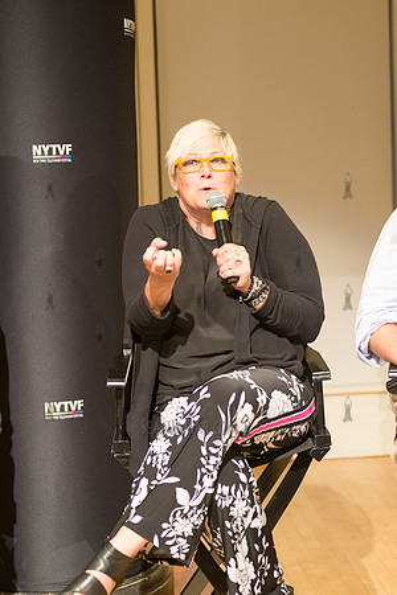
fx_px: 1323
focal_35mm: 80
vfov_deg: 25.4
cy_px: 298
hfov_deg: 17.1
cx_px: 198
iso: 2500
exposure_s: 1/125
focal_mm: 80
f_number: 4
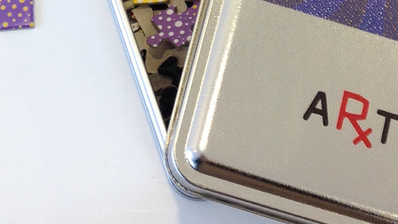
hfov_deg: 16.9
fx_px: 1340
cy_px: -55
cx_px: 201
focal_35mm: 127
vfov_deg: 9.4
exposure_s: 1/20
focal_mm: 4.28
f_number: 2.4
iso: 50
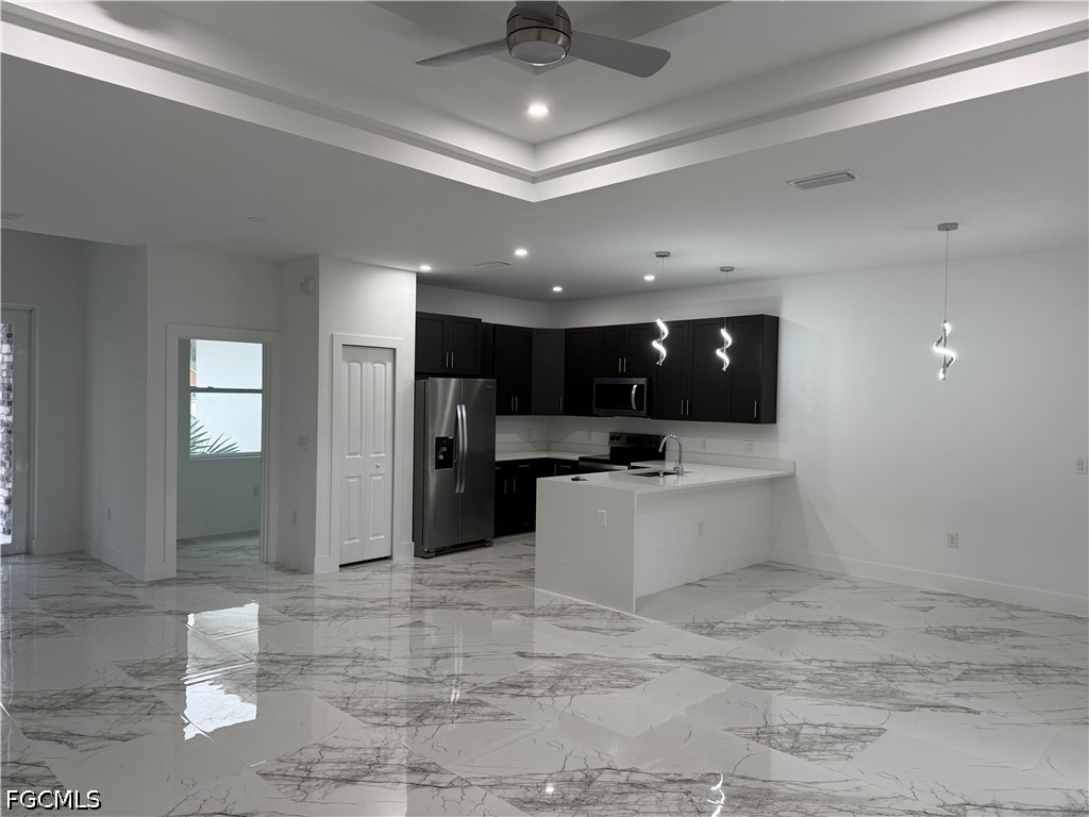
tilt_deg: -0.2
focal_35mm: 24
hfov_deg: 71.6
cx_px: 544
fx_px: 755
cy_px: 408
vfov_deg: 56.8
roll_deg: -0.5
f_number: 1.78
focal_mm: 6.76
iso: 160
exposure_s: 1/121
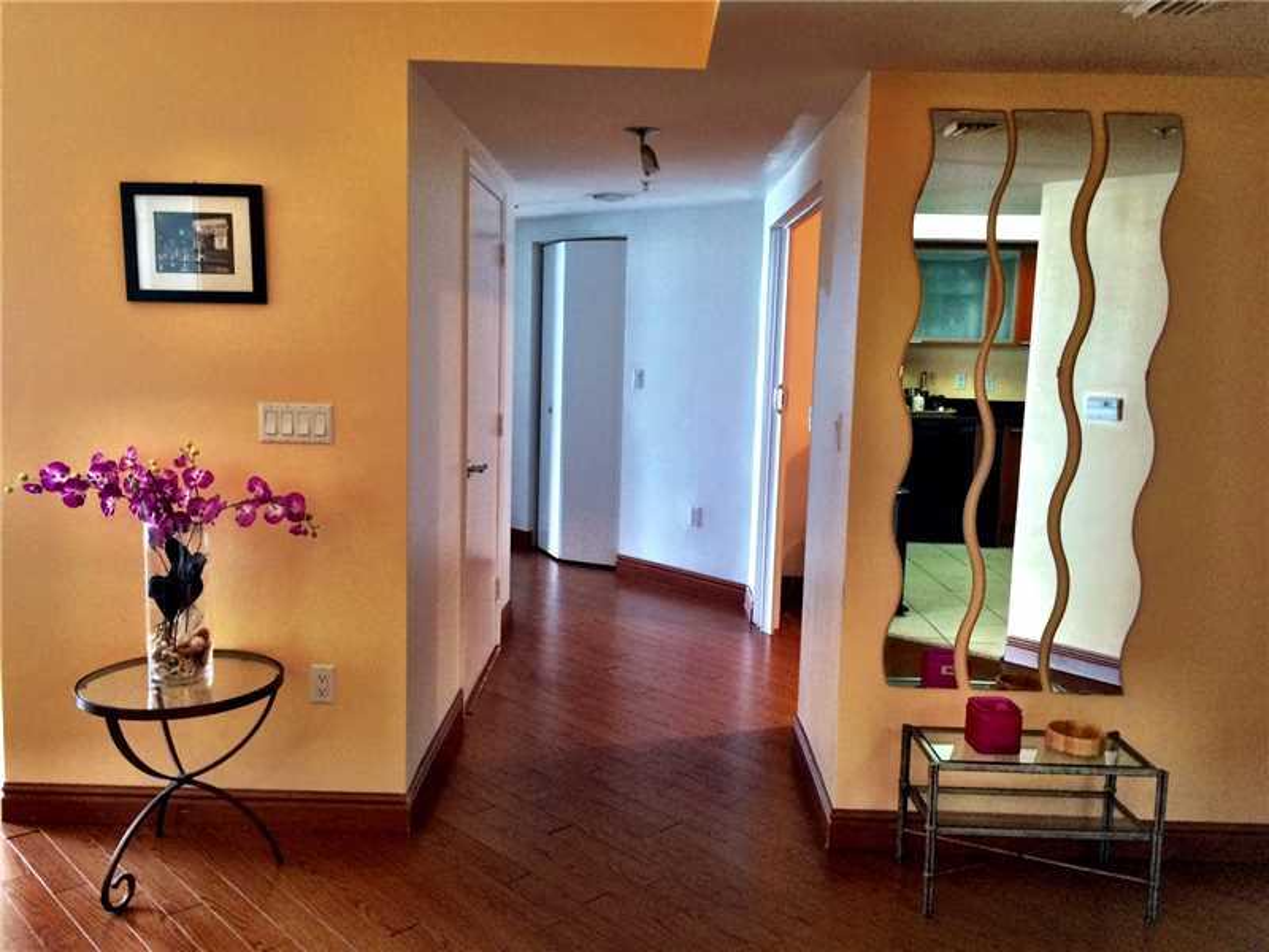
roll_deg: -0.7
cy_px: 476
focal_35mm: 29
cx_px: 634
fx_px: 1063
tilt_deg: -6.1
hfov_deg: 61.7
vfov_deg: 48.2
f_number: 2.2
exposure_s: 1/30
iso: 200
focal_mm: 4.15
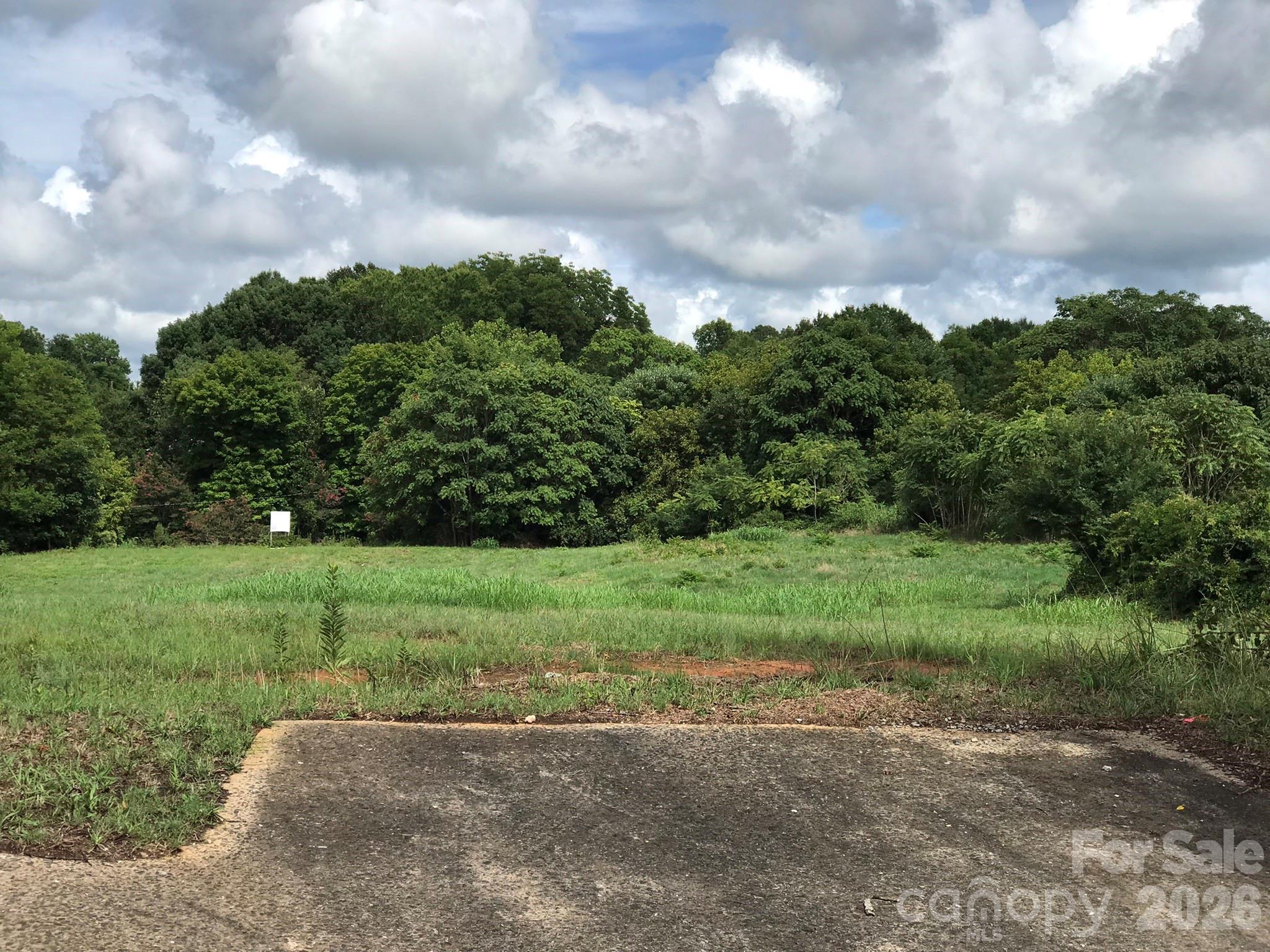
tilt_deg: -0.2
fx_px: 2091
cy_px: 476
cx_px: 635
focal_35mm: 57
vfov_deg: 25.7
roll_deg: -0.1
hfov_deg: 33.8
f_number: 2.8
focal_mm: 6.6
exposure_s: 1/1140
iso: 20
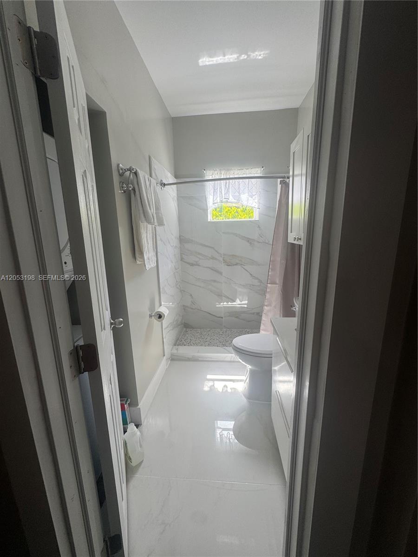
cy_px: 278
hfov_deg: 85.7
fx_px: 225
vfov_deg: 102.1
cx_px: 209
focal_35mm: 14
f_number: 2.2
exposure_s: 1/99
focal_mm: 2.22
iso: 50
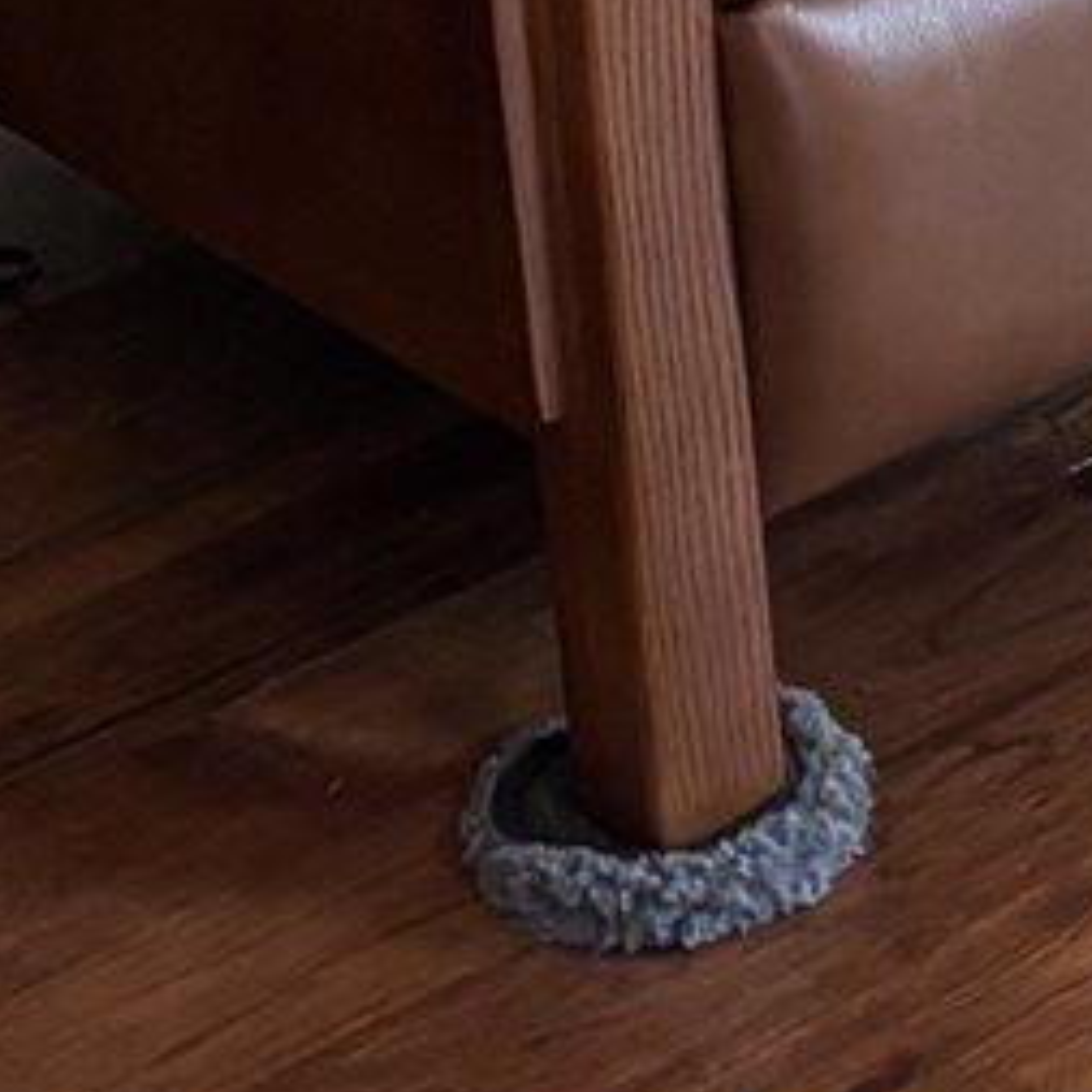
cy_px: -2158
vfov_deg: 7.4
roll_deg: +3.8
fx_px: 7459
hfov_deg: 8.3
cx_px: 1152
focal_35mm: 209
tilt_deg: -12.9
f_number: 1.6
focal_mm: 5.96
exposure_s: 1/60
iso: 200
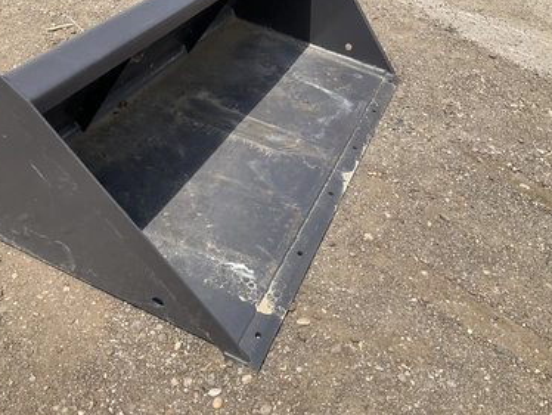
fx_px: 495
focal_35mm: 31
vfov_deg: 45.5
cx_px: 273
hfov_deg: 58.3
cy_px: 204
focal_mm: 3
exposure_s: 1/1342
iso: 25
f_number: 1.8
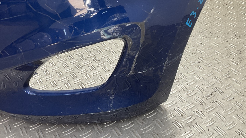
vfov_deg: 26.9
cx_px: 105
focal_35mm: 44
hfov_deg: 46.3
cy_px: 41
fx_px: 287
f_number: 1.8
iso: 50
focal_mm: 3
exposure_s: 1/100
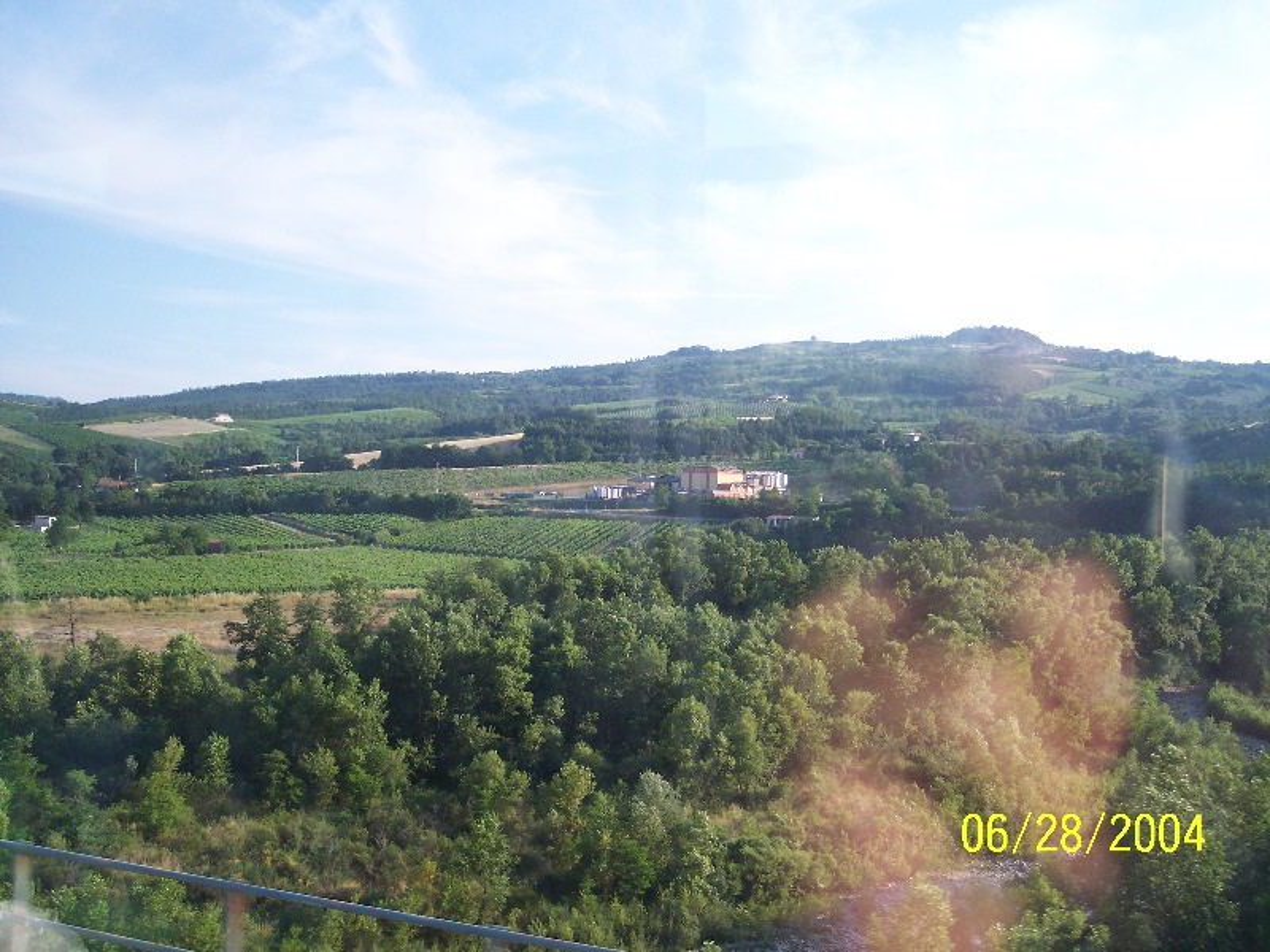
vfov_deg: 37.7
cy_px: 476
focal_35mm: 38
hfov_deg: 49.0
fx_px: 1394
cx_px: 635
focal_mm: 8
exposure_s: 1/350
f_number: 2.8
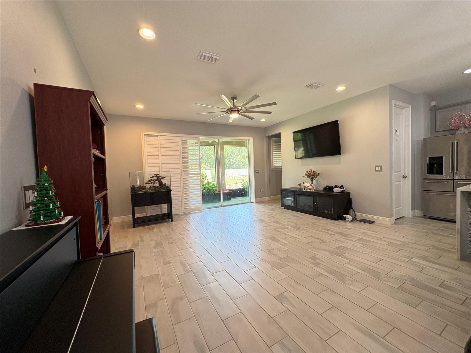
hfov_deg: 102.1
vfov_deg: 85.7
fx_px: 190
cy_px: 176
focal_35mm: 14
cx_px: 236
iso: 160
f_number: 2.2
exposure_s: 1/60
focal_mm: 2.22
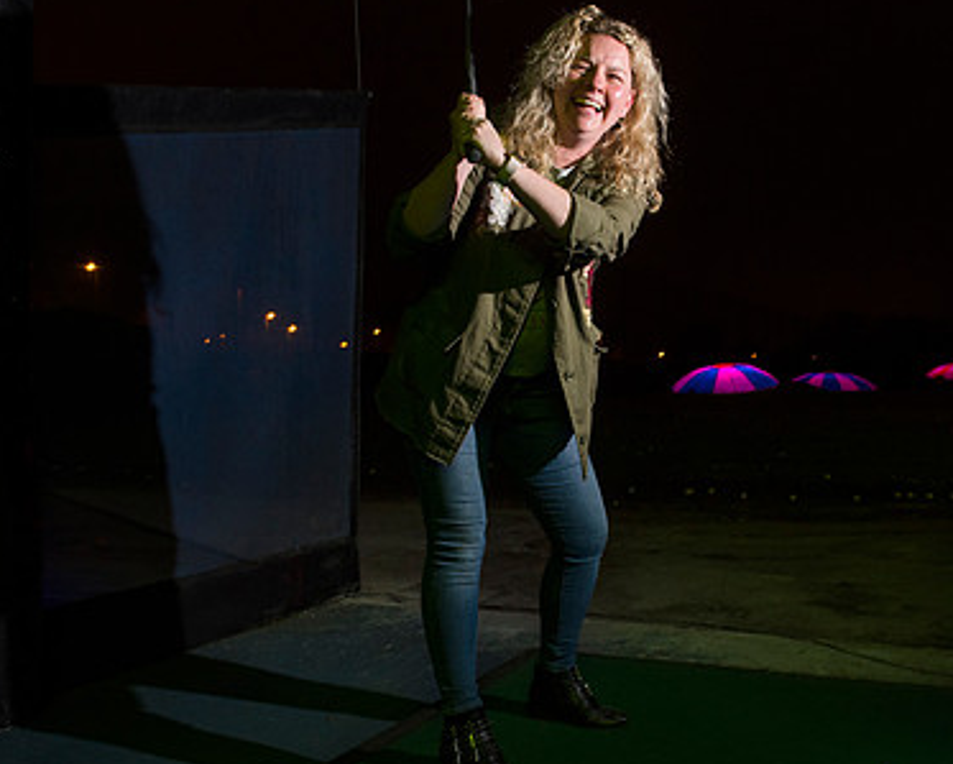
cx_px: 611
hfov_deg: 50.8
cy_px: 397
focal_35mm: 35
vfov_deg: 42.3
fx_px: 988
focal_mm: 24
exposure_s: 1/13
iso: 1000
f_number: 5.6
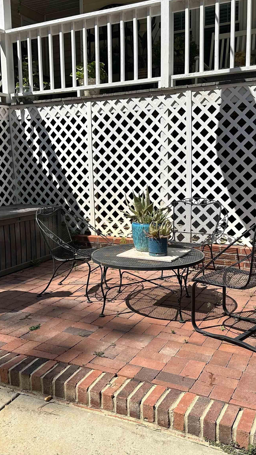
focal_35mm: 35
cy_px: 227
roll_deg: +0.6
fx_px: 422
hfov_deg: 33.7
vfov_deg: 56.6
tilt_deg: -7.7
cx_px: 113
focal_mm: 6.86
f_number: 1.78
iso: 80
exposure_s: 1/5000
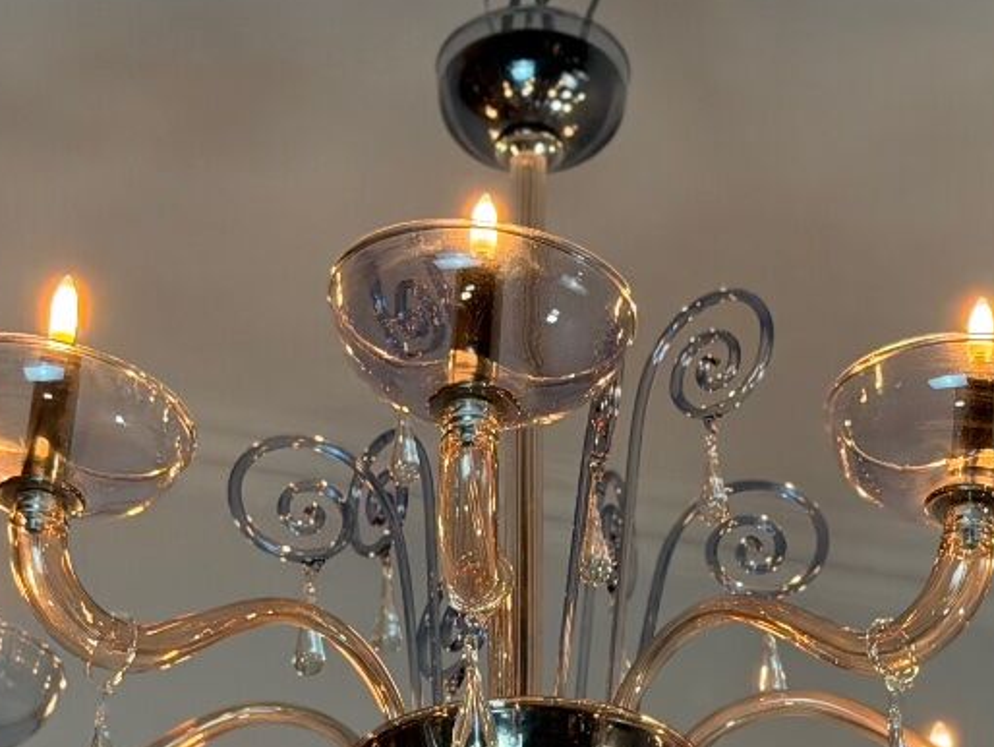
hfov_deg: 17.6
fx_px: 3218
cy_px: 733
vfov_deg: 13.1
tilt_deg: +28.1
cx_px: 451
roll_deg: +0.0
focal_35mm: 112
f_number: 1.78
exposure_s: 1/100
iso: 160
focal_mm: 6.76
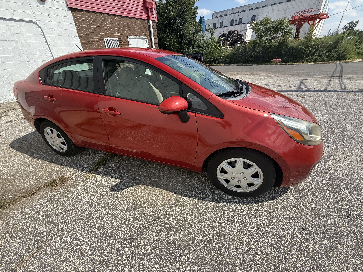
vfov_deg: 85.7
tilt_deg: -23.9
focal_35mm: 14
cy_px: 136
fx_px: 147
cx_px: 182
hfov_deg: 102.1
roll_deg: +0.7
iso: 50
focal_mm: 2.22
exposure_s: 1/914
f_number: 2.2
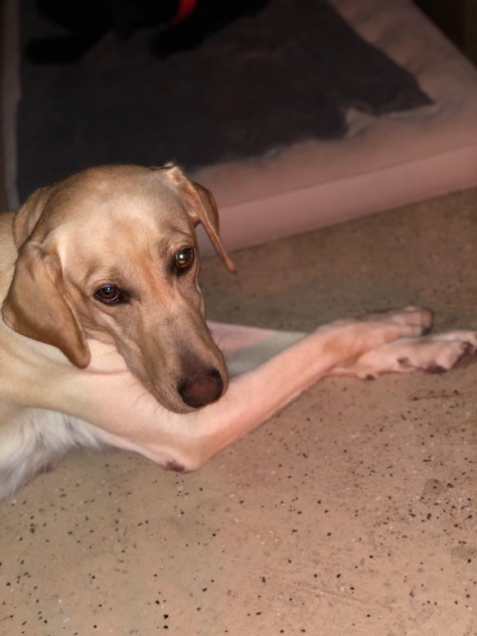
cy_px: 318
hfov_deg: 28.0
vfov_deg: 36.8
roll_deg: +10.8
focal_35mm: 52
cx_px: 238
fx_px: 955
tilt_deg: -37.5
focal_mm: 6
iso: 125
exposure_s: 1/30
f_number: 2.4
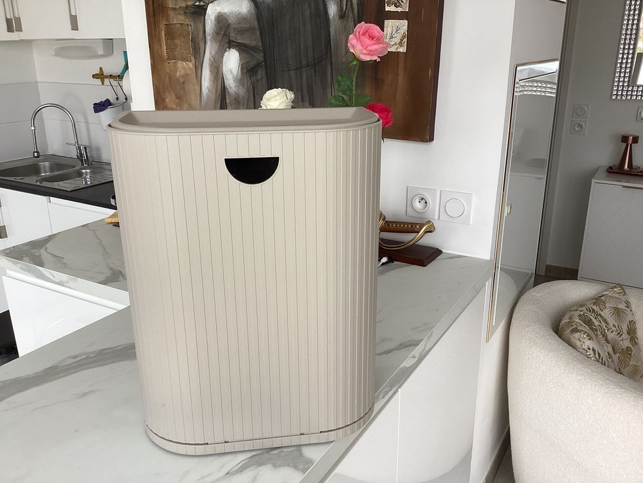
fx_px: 576
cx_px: 322
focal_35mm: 31
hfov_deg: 58.4
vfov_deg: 45.4
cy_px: 242
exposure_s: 1/60
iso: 64
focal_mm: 3.3
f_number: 2.4
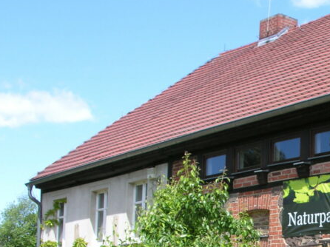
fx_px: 810
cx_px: 337
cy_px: 255
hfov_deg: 22.1
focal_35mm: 85
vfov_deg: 16.9
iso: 50
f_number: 5
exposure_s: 1/158
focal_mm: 9.5
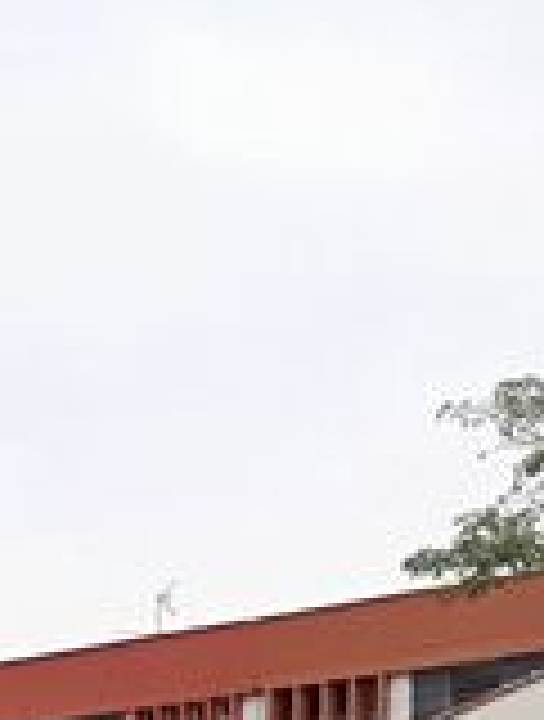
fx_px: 2418
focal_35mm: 116
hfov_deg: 11.6
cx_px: -540
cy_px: 1480
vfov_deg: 14.0
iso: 102
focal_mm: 4.27
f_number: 1.8
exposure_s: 1/401
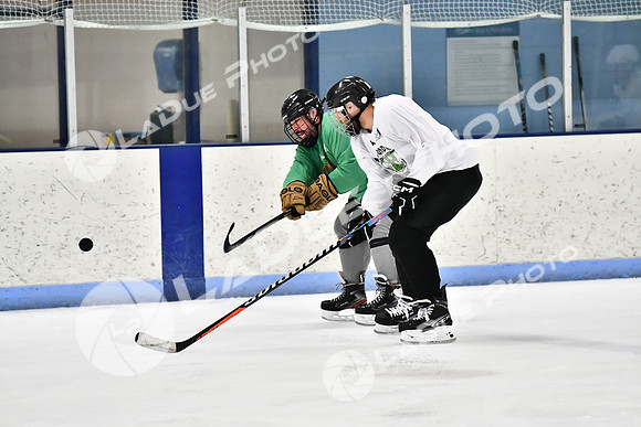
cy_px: 214
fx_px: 3339
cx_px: 320
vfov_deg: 7.3
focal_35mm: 188
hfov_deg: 11.0
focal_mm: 125
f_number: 2.8
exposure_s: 1/1600
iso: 6400
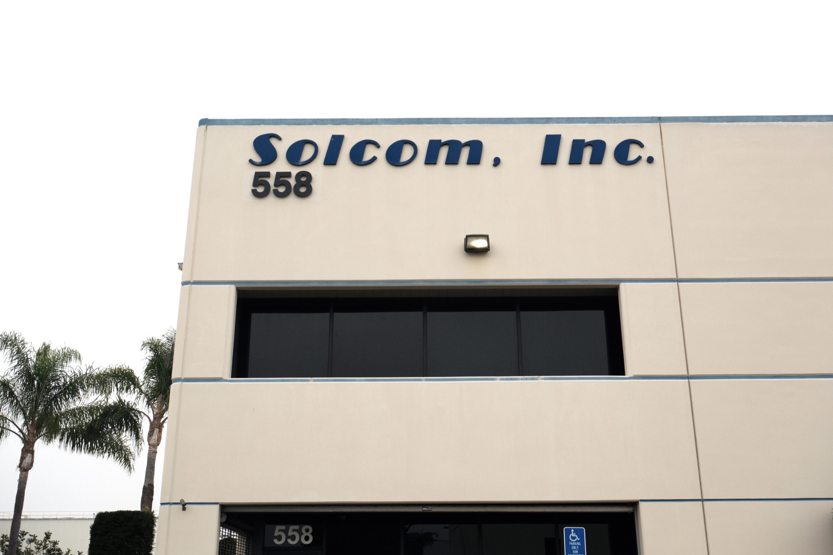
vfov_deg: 40.0
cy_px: 278
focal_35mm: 33
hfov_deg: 57.2
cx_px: 416
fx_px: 763
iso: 125
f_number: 5.6
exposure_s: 1/350
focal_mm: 22.3
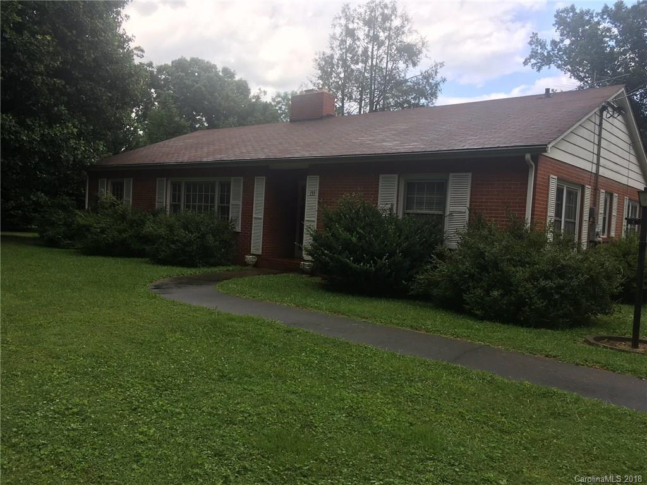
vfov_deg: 48.2
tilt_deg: -0.9
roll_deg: -3.1
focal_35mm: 29
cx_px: 324
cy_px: 242
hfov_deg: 61.7
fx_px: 542
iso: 25
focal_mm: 4.15
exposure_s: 1/487
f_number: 2.2
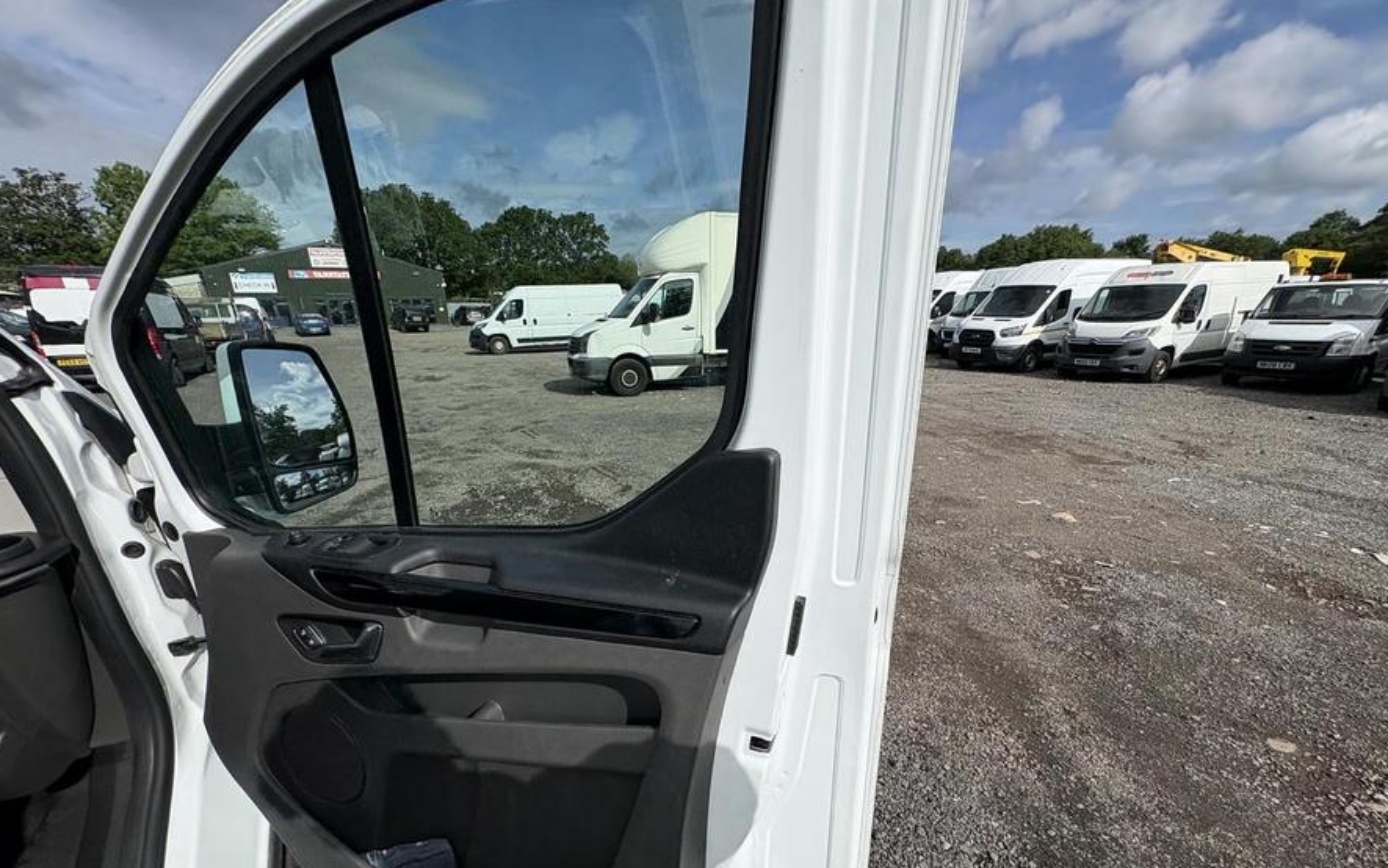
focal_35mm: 15
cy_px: 520
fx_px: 567
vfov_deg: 74.0
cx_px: 692
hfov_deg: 101.5
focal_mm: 2.22
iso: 50
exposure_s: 1/4132
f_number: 2.2
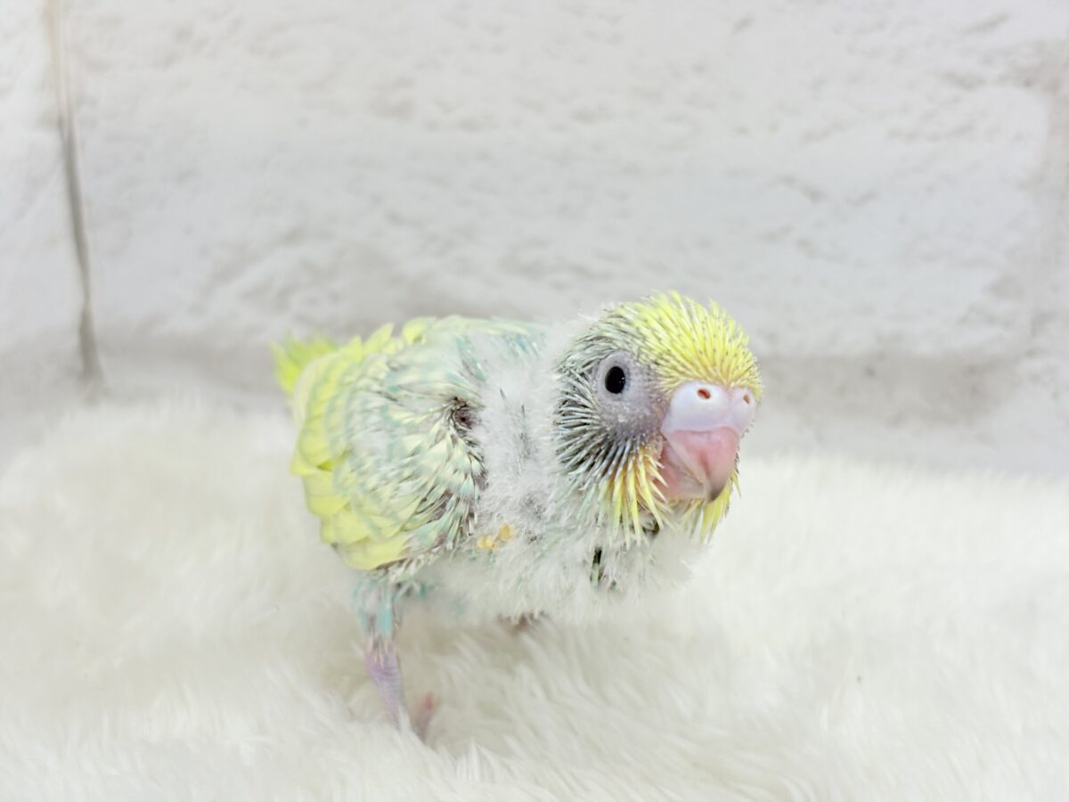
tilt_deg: -20.8
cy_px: 401
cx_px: 534
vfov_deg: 28.0
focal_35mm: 52
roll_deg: +0.7
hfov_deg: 36.8
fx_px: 1606
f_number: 1.6
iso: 50
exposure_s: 1/100
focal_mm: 5.96
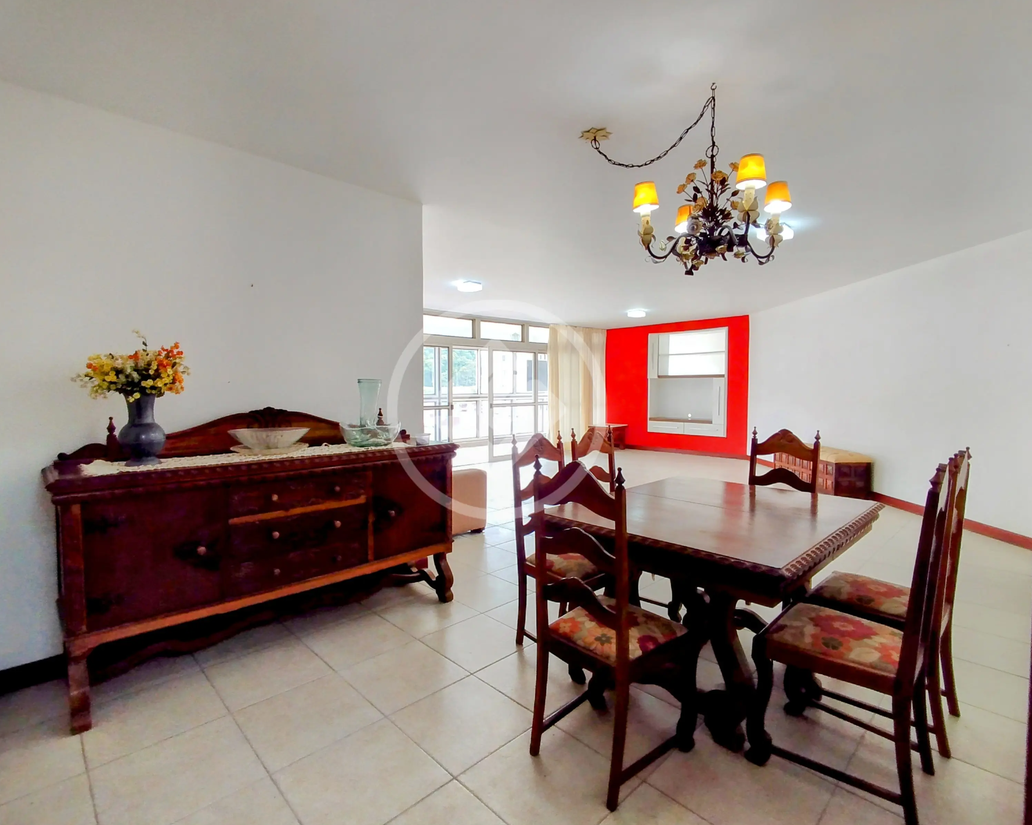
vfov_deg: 80.4
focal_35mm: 16
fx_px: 489
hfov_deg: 93.1
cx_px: 497
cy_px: 410
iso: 64
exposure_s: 1/40
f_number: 2.2
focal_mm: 1.65
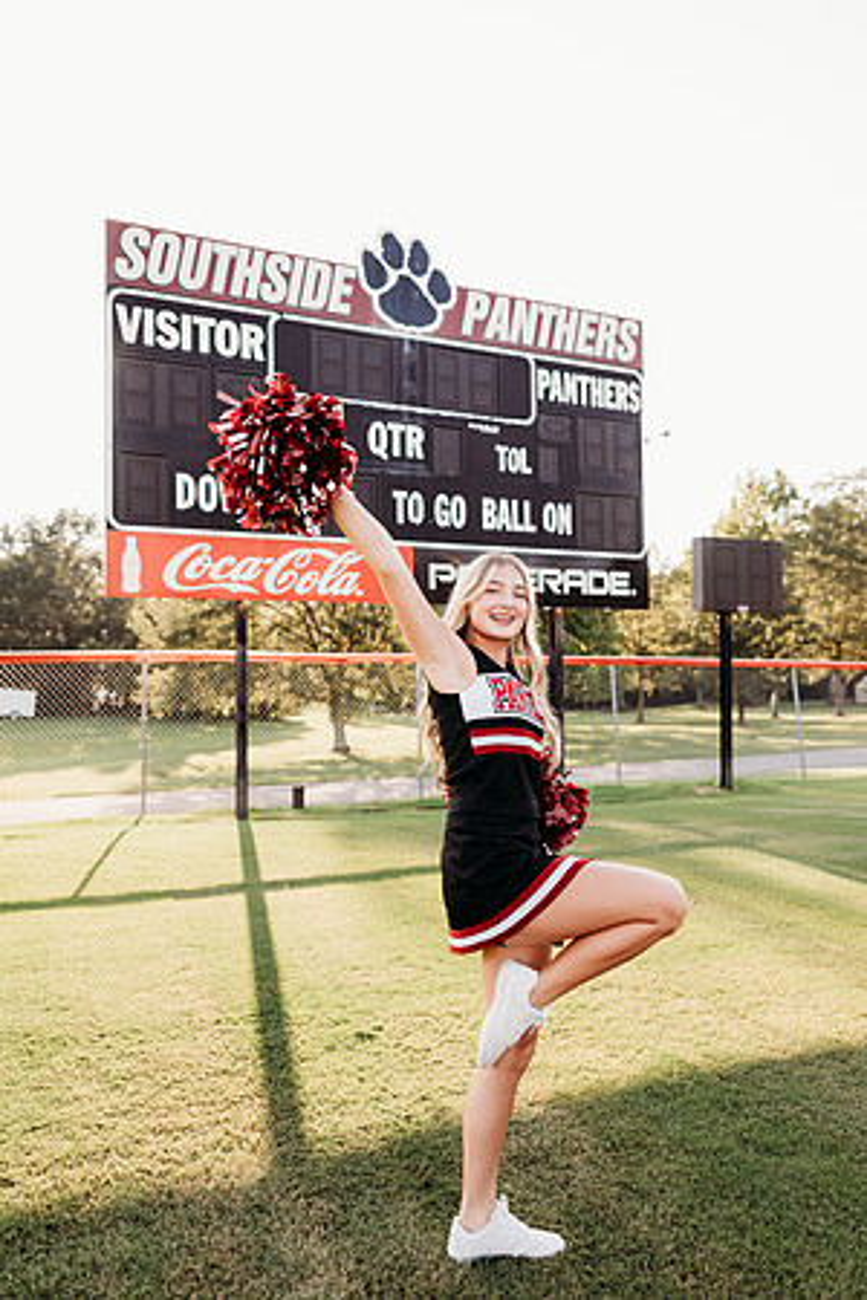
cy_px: 650
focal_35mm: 24
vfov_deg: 73.7
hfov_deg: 53.1
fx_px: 867
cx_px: 434
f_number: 2.8
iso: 200
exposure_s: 1/640
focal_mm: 24
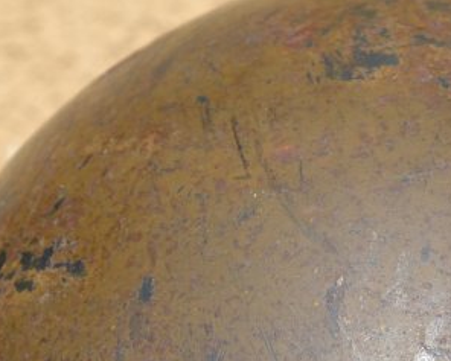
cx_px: 419
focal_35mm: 209
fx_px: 2791
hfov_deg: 9.2
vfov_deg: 7.3
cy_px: 459
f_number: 8
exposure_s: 1/250
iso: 100
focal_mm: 40
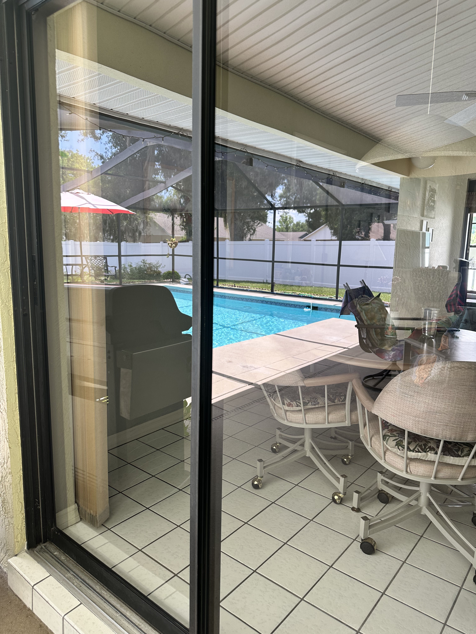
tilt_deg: -8.2
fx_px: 440
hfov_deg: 56.8
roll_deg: -3.0
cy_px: 317
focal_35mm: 24
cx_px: 238
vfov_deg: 71.6
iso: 80
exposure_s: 1/121
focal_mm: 6.86
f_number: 1.78
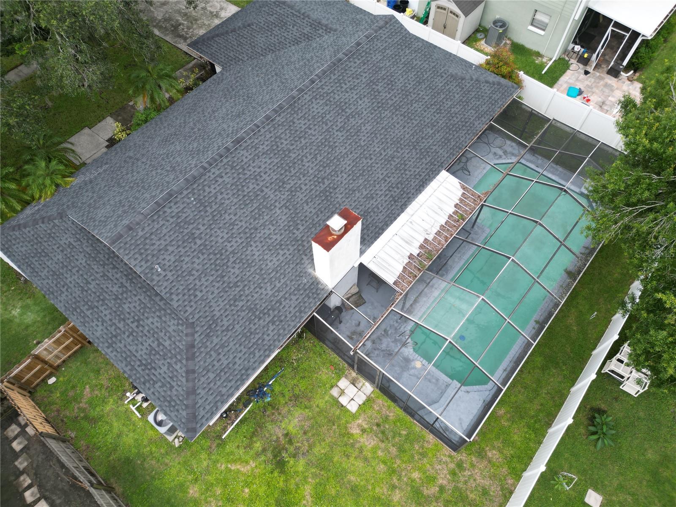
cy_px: 254
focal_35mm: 24
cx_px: 338
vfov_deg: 56.8
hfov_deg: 71.6
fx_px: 469
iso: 200
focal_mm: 6.72
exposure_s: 1/1250
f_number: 1.7
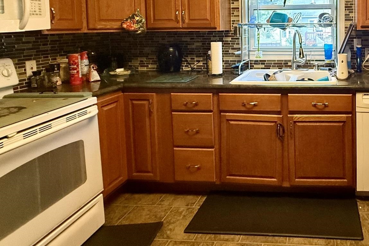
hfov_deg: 62.0
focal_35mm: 26
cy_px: 41
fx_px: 267
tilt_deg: -3.7
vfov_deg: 46.3
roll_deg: +0.7
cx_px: 309
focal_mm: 2.22
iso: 640
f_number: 2.2
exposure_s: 1/120
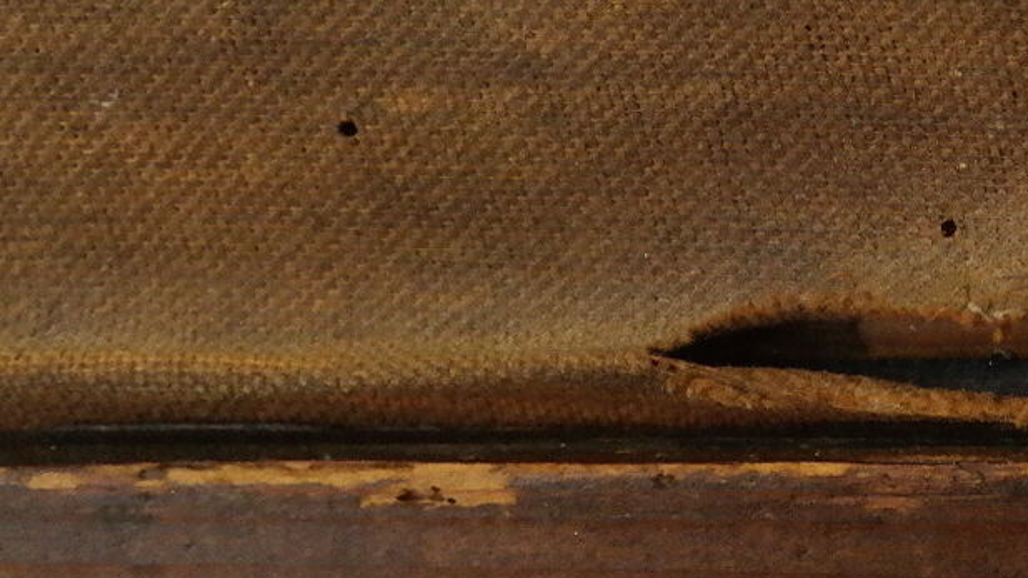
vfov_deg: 13.7
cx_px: 1306
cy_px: 107
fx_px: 2399
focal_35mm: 88
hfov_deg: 22.0
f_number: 5.6
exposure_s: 1/30
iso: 3200
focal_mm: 20
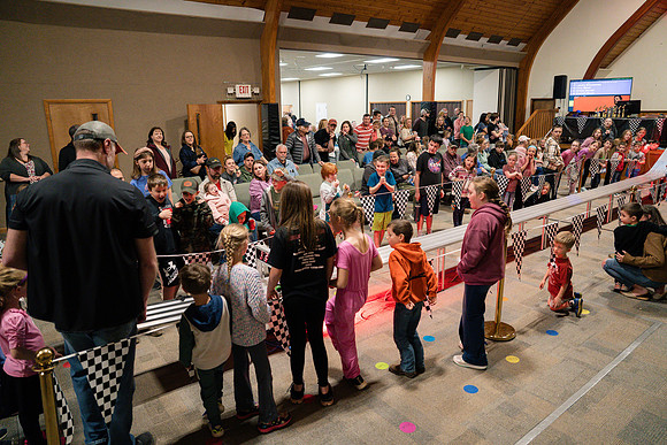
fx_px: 445
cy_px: 222
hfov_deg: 73.7
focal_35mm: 24
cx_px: 334
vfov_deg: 53.2
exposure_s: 1/320
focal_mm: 24
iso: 2500
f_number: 2.8
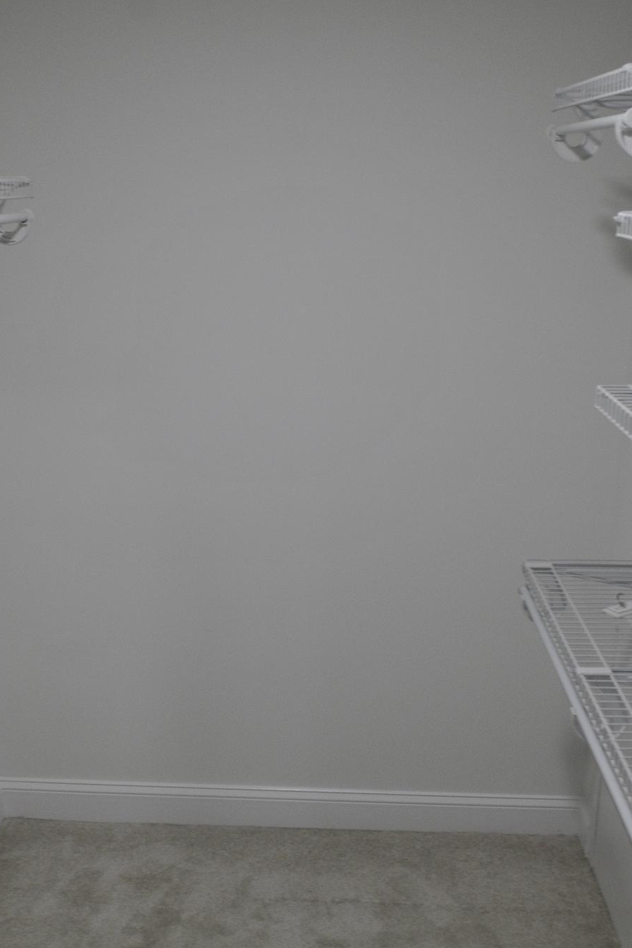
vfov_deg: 49.8
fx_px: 1021
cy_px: 470
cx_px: 277
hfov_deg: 34.4
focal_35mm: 39
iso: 400
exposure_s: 1/30
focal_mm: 17
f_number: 5.6
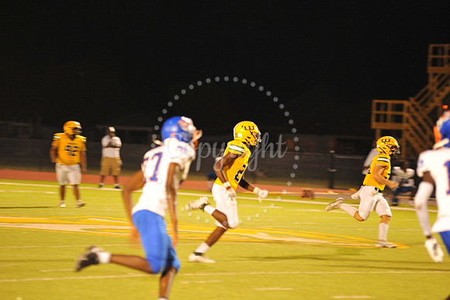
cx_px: 225
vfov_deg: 6.9
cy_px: 150
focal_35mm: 200
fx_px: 2498
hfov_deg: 10.3
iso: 3200
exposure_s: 1/160
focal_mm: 200
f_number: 3.2
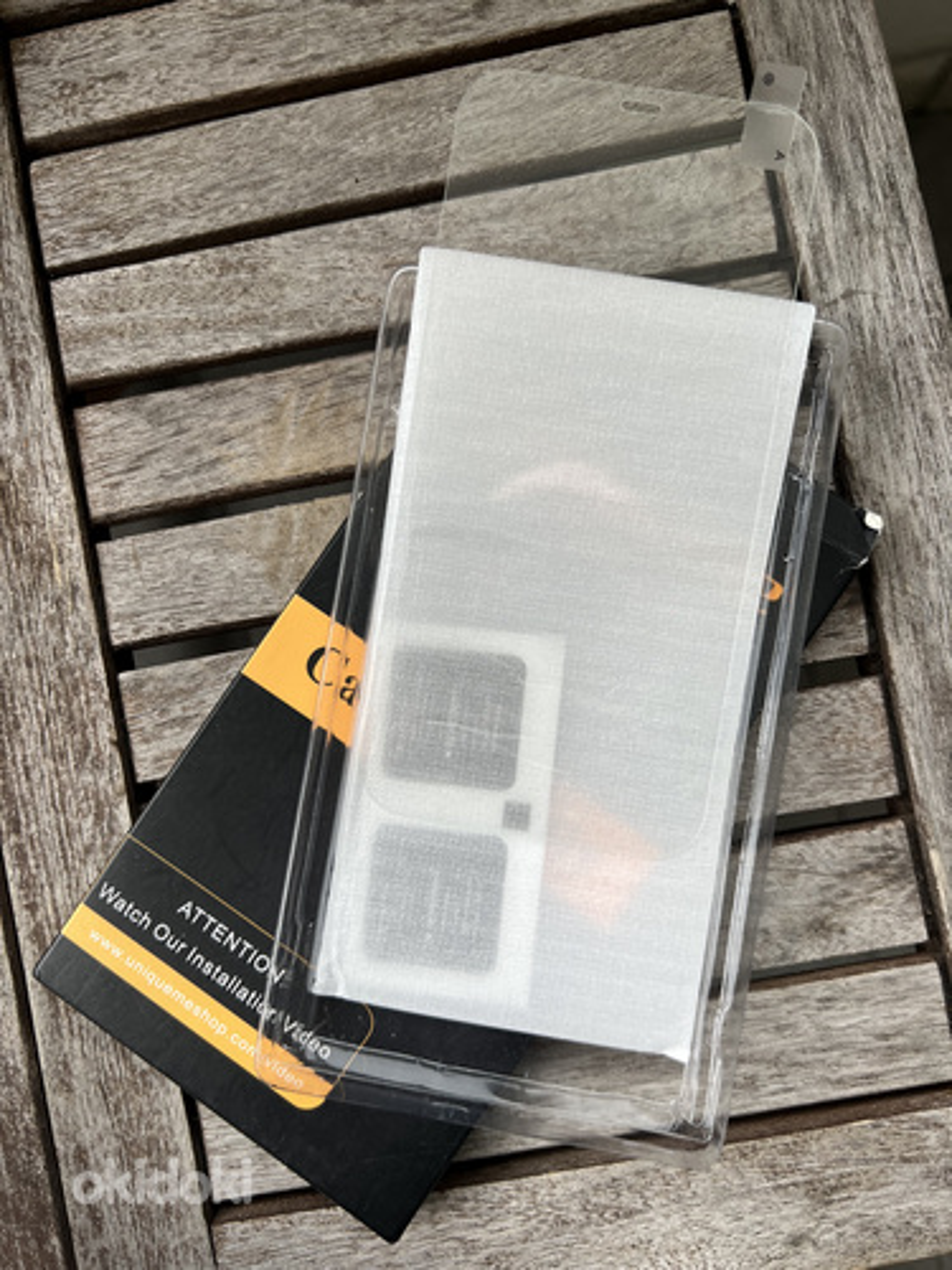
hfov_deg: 53.1
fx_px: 953
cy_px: 635
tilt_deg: -85.8
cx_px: 476
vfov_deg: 67.3
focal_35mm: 26
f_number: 1.5
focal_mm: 5.7
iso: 50
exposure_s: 1/394
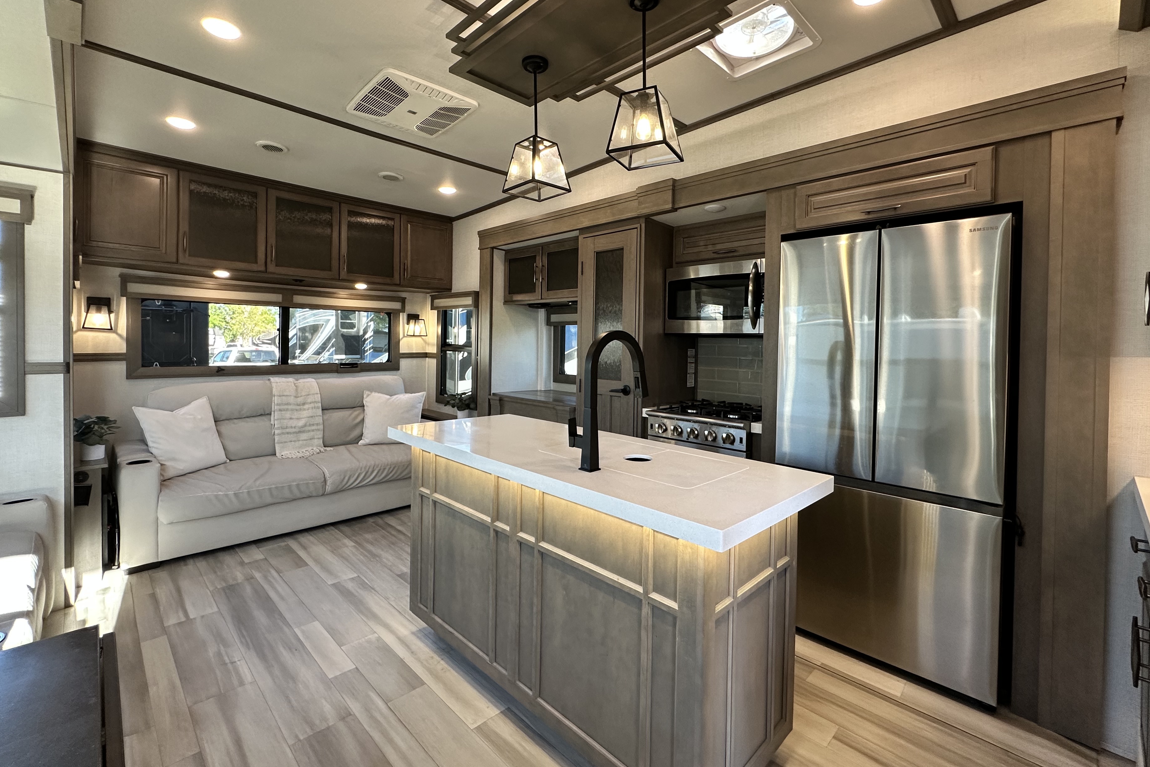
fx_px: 511
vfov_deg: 73.6
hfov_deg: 96.7
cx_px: 586
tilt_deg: -0.8
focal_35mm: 16
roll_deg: -0.6
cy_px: 348
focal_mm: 2.22
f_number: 2.2
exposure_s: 1/99
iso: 160
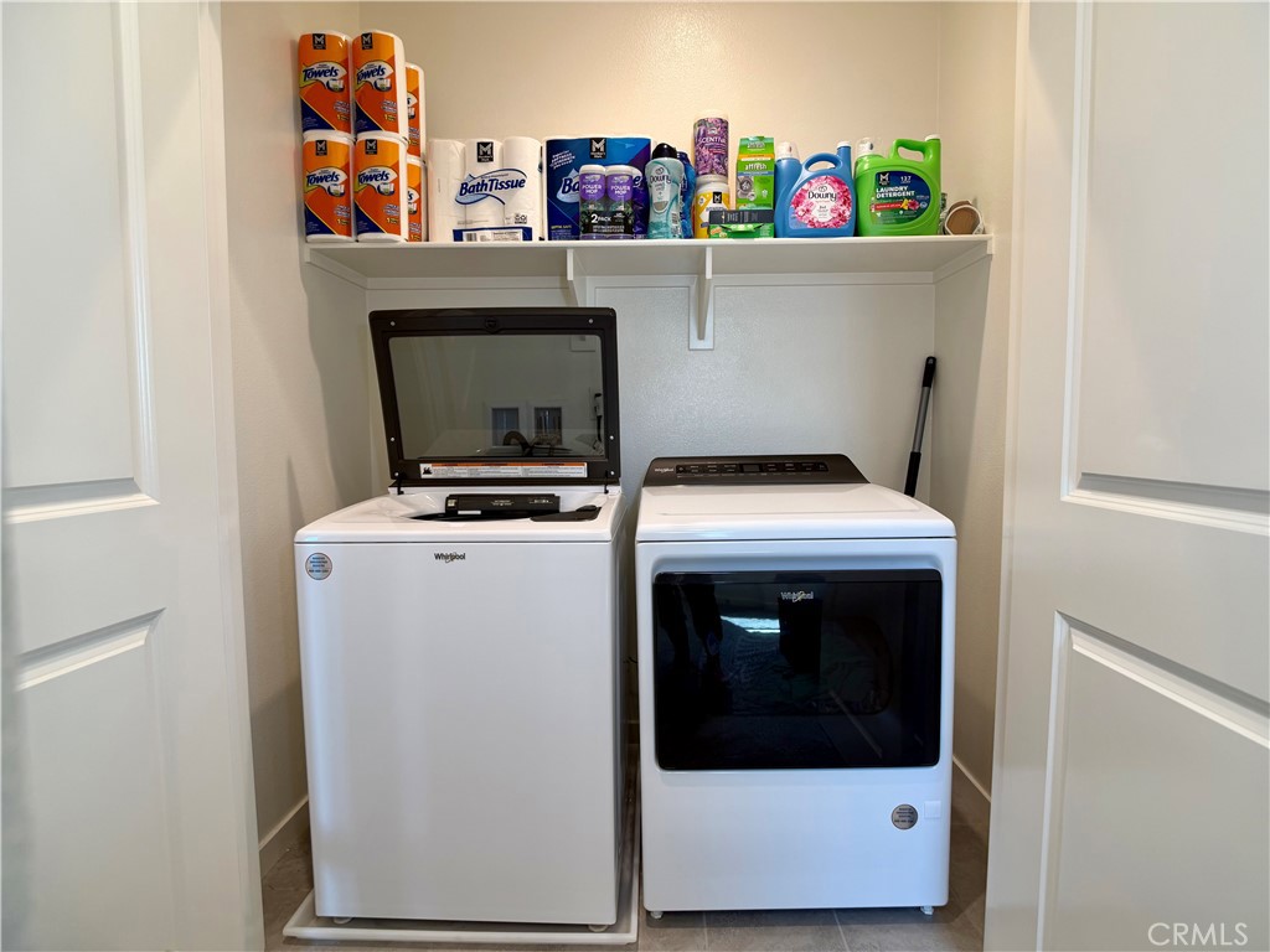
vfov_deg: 56.8
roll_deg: +0.2
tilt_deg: -4.0
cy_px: 476
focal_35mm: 24
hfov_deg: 71.6
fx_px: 881
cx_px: 635
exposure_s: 1/120
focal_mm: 6.76
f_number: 1.78
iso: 100
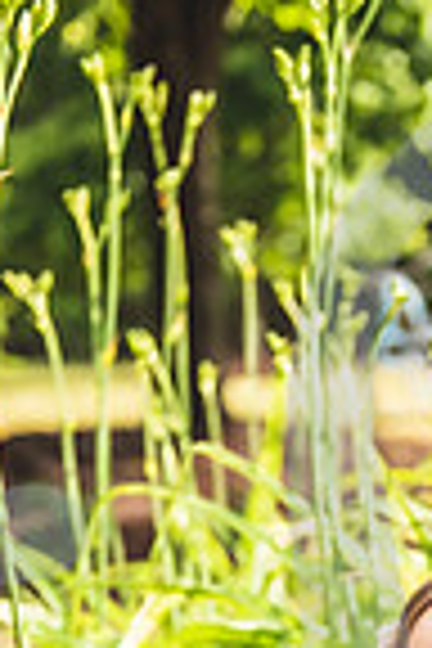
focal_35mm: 125
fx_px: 2250
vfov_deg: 15.6
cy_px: 846
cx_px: 436
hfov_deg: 10.9
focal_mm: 40
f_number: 2.8
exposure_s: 1/400
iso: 100
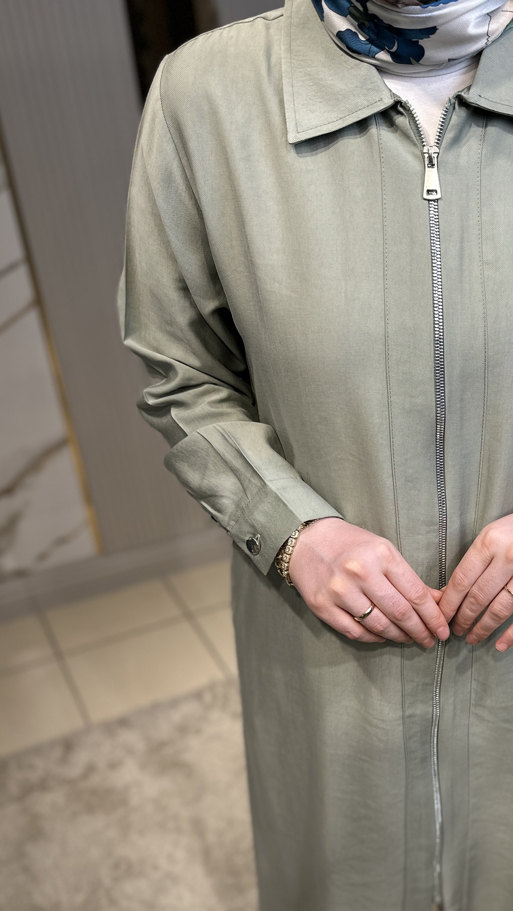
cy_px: 597
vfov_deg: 54.3
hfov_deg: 31.5
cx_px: 444
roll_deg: -0.8
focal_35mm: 36
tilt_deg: -34.6
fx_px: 871
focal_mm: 6.86
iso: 80
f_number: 1.78
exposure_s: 1/685
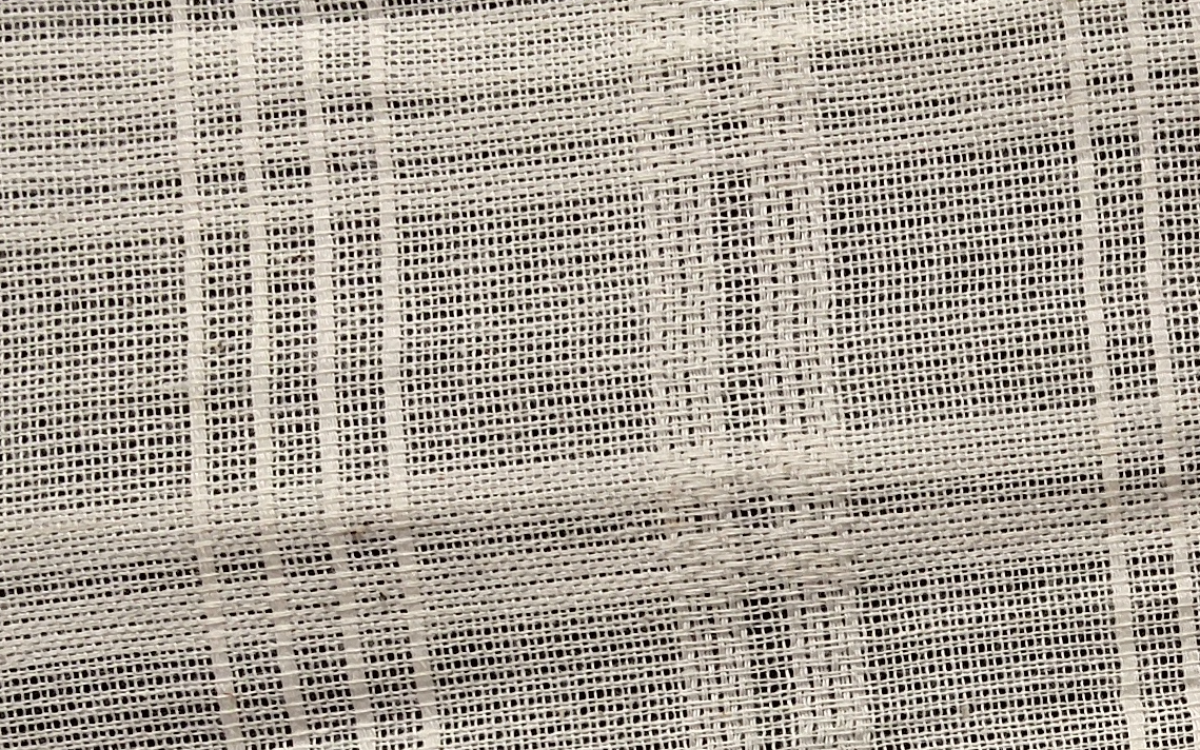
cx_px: 1185
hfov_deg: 25.0
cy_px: 1071
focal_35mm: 79
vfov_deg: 15.4
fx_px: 2584
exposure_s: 1/100
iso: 100
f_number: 2
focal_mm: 2.78
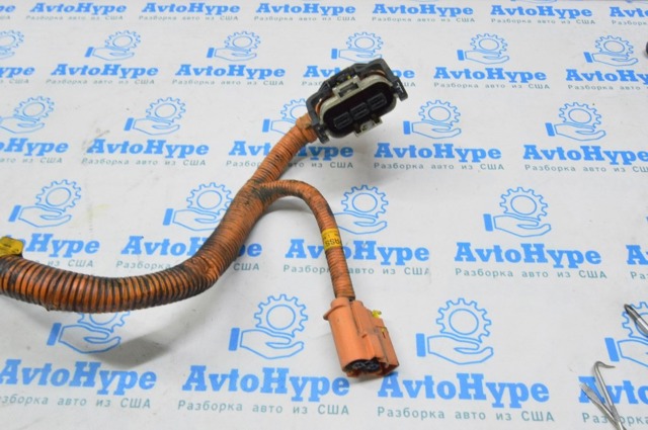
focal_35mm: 33
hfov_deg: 57.3
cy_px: 215
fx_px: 593
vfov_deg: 39.9
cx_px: 324
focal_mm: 22
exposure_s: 1/20
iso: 6400
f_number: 20
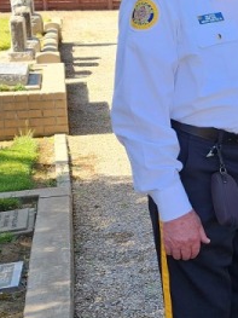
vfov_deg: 18.7
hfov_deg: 13.1
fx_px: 963
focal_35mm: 105
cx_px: 388
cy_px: 164
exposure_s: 1/199
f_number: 1.8
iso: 12
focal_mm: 6.4
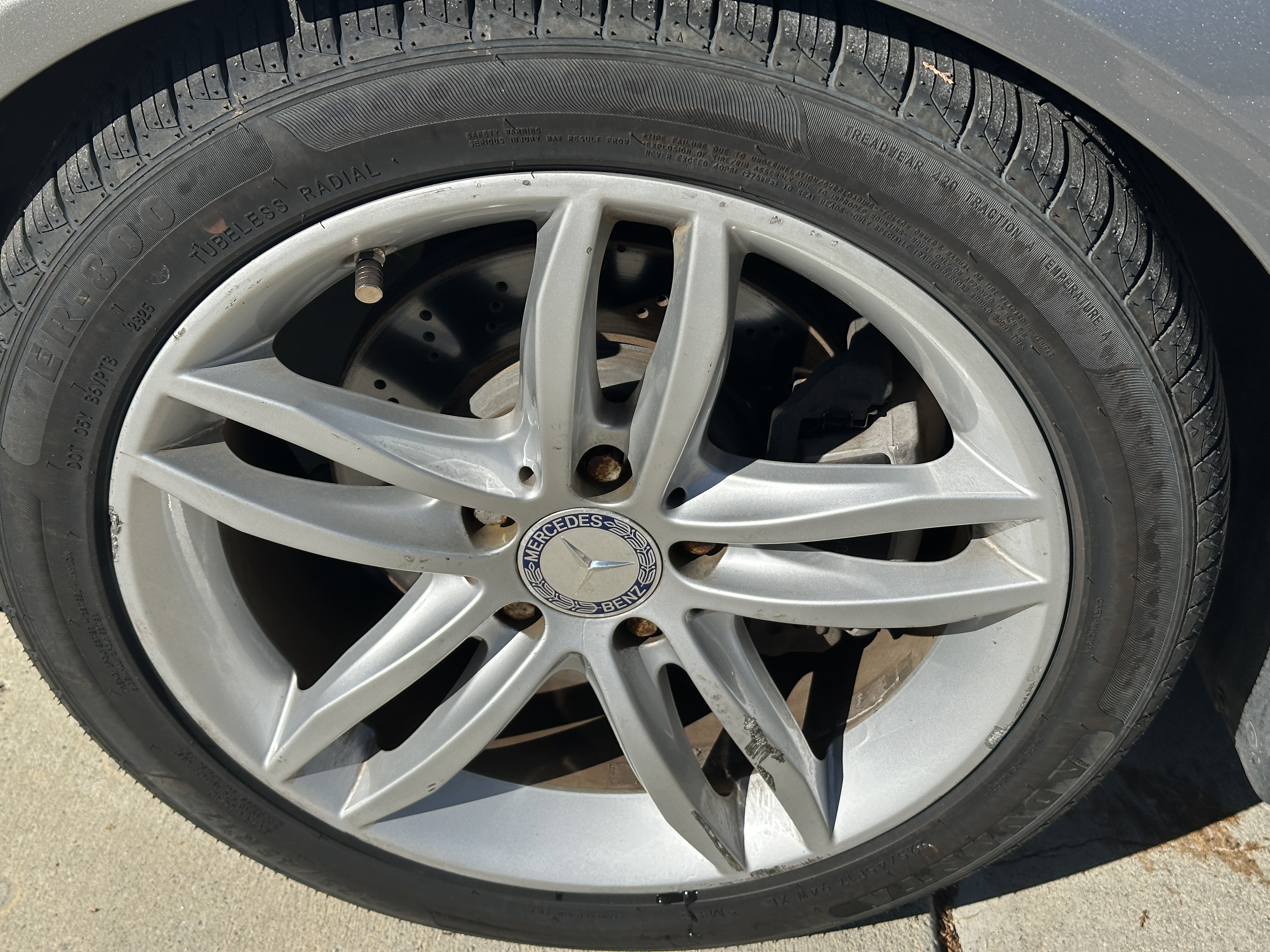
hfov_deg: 39.7
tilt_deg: -37.0
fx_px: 1761
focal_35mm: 48
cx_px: 635
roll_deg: -1.3
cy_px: 476
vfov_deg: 30.3
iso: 64
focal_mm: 6.86
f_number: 1.78
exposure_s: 1/4785
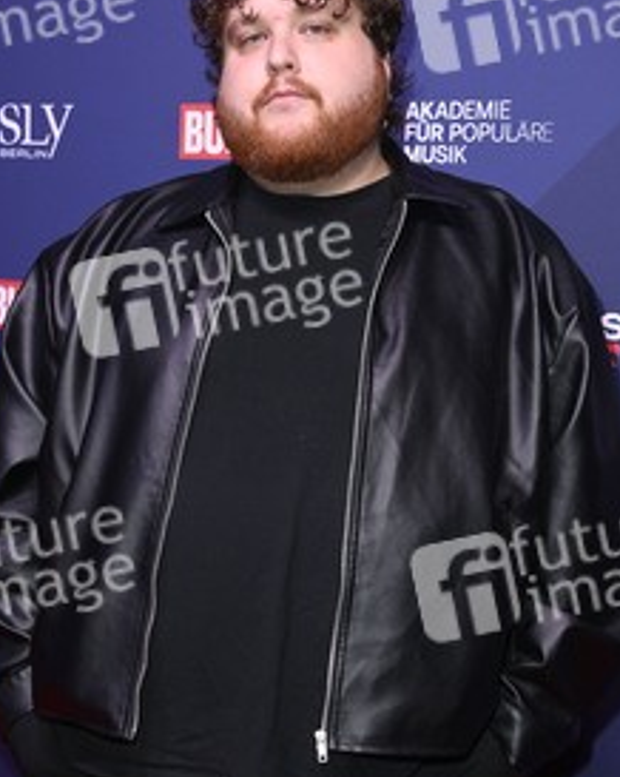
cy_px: 433
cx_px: 299
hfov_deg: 23.1
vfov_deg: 28.7
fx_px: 1516
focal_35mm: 66
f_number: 5.6
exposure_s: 1/250
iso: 1000
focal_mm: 48
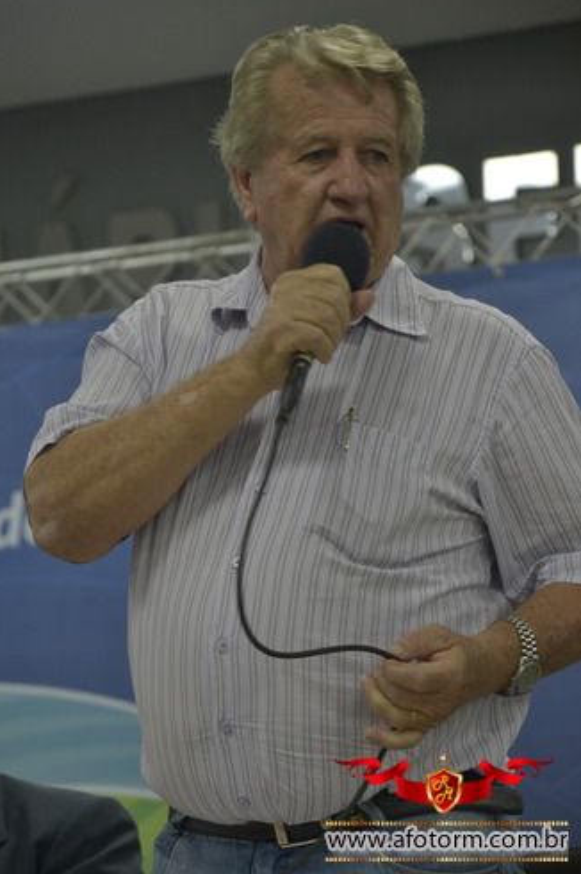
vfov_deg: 11.3
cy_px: 434
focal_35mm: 182
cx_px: 289
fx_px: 4412
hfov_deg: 7.5
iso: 800
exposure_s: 1/50
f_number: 5.6
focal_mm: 120
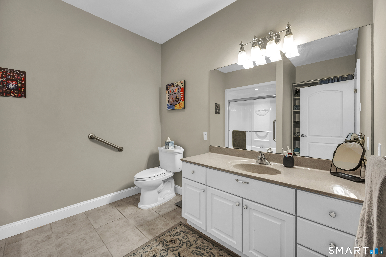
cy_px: 128
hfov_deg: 104.3
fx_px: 150
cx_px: 193
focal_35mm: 14
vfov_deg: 81.1
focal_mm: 14
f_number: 7.1
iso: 320
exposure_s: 1/15
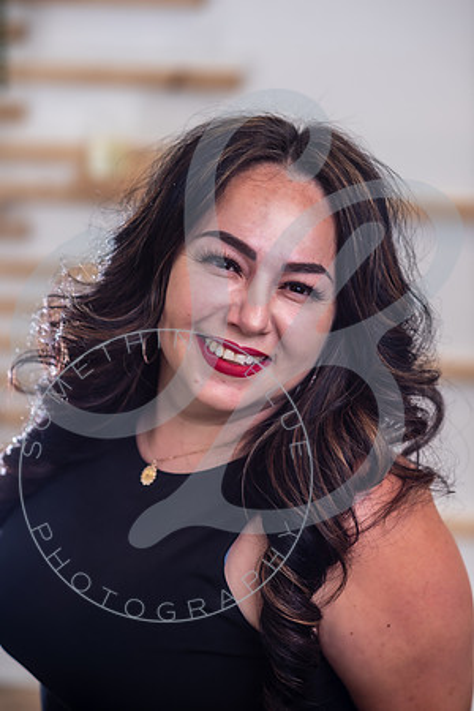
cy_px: 356
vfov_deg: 23.9
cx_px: 237
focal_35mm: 85
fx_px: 1679
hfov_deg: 16.1
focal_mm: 85
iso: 100
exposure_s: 1/160
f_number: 2.8
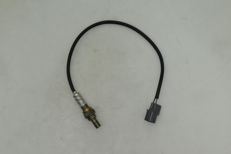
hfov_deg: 43.6
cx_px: 116
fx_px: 289
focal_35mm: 45
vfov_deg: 29.9
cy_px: 77
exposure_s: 1/200
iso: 500
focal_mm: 30
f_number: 10
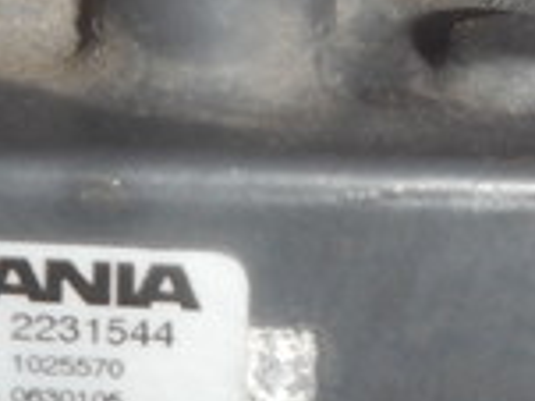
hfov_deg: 16.2
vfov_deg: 12.4
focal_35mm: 119
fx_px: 1838
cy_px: 99
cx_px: -4
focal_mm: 5
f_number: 3.9
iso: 200
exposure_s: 1/30
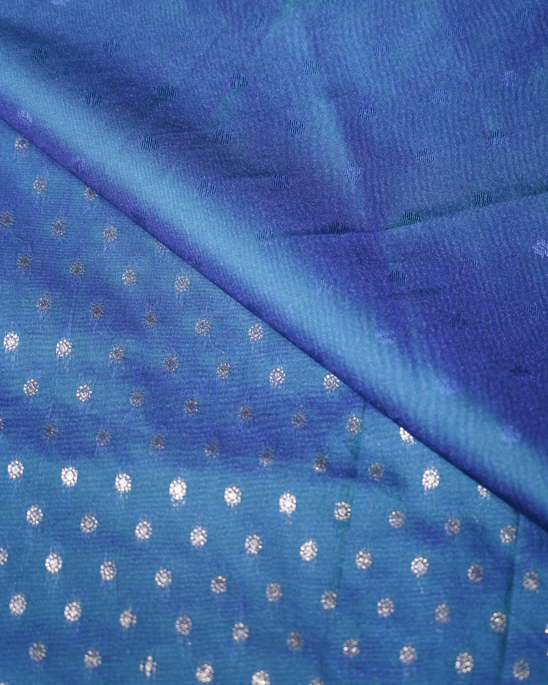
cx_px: 276
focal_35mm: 120
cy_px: 289
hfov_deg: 12.9
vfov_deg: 16.0
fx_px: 2432
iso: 800
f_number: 4
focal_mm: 105
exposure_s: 1/160
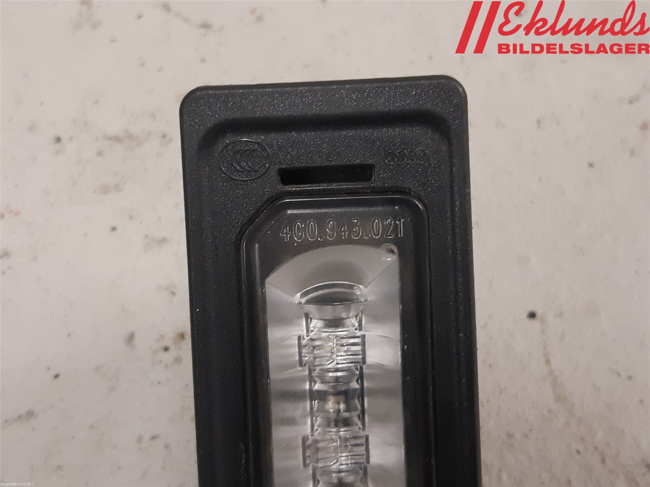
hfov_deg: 67.3
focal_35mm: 26
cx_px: 325
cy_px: 244
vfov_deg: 53.1
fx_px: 488
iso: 200
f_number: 1.7
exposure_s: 1/50
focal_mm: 3.93
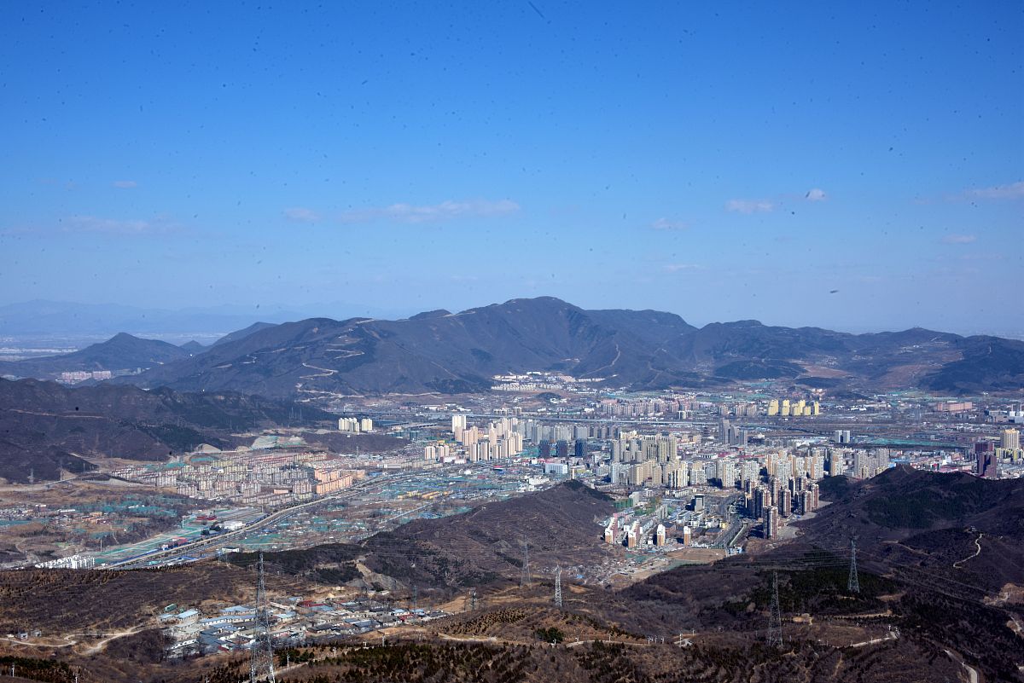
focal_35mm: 48
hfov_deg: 41.1
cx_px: 512
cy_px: 342
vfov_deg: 28.1
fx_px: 1366
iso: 100
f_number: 22
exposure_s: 1/80
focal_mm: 48
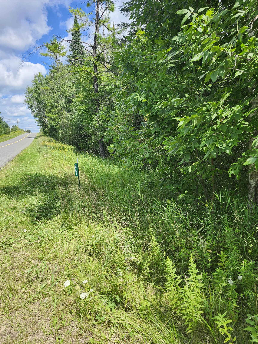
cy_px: 172
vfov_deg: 73.9
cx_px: 129
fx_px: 229
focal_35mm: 23
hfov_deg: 58.9
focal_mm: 5.54
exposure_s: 1/788
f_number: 1.8
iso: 25
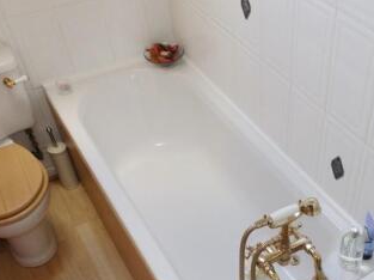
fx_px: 442
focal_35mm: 41
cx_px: 273
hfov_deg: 44.5
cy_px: 222
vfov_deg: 34.1
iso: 320
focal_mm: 4
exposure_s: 1/30
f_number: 3.4
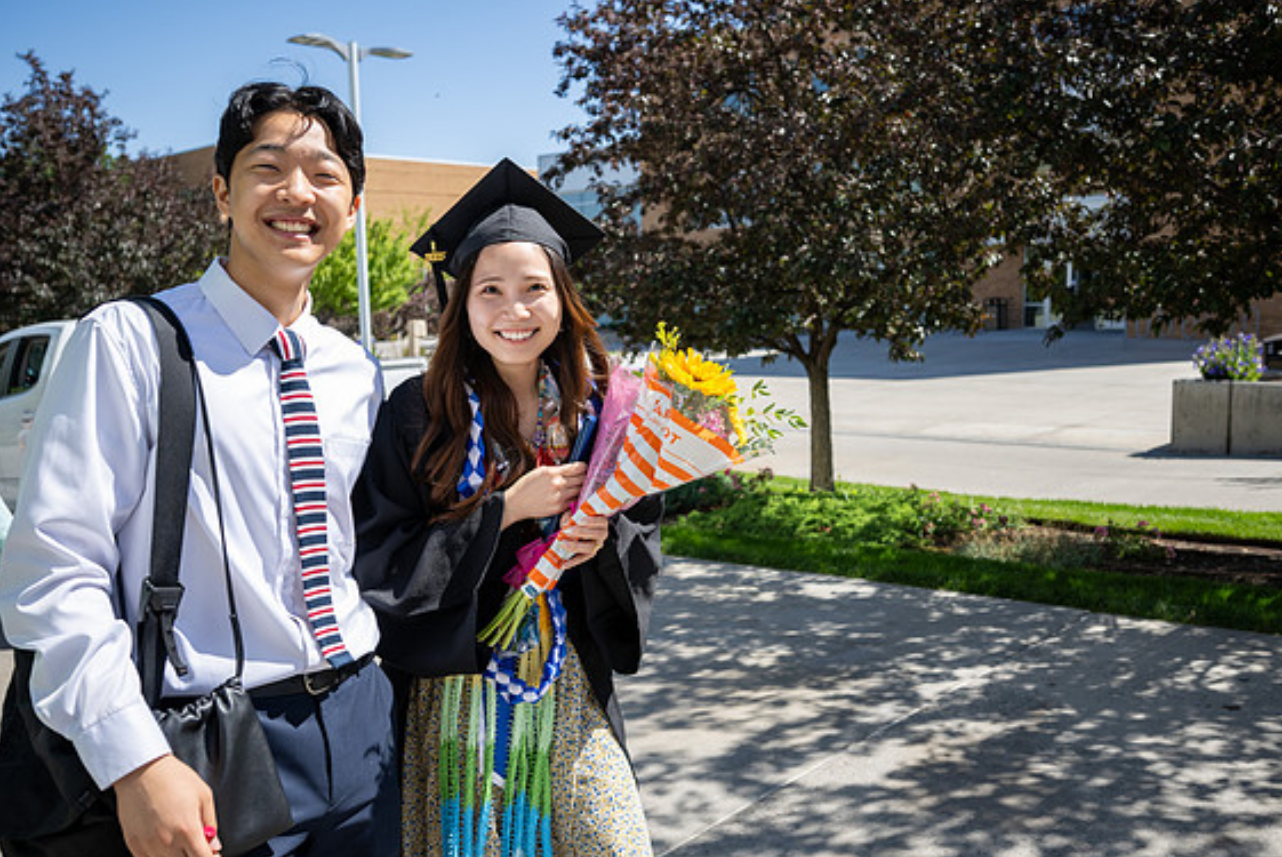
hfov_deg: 60.2
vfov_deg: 42.4
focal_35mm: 31
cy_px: 433
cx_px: 656
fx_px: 1105
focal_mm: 30
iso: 100
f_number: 4
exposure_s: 1/800
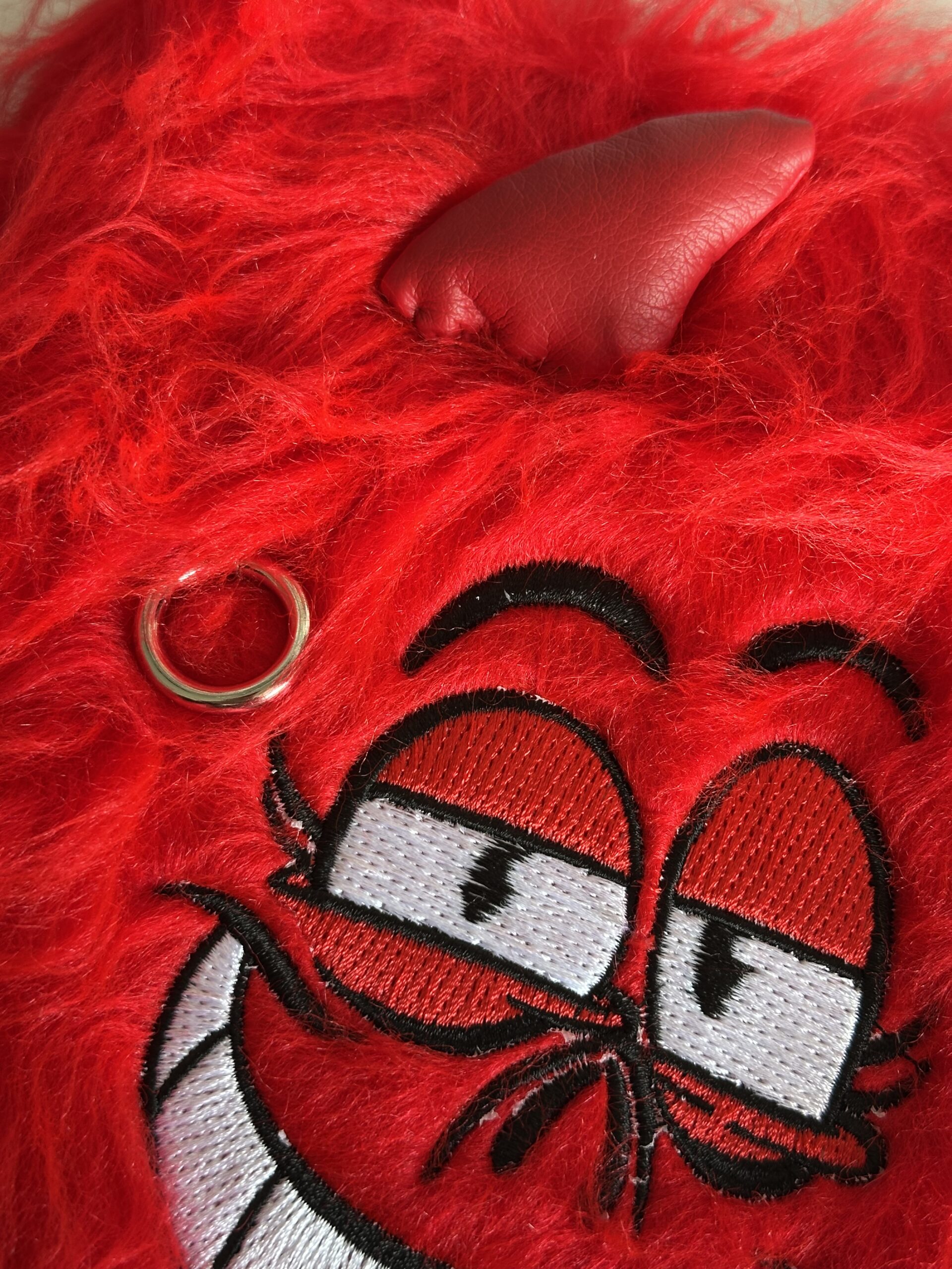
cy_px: 634
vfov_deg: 39.7
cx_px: 476
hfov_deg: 30.3
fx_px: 1760
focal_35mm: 48
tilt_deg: -75.6
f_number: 1.78
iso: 125
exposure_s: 1/60
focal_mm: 6.86
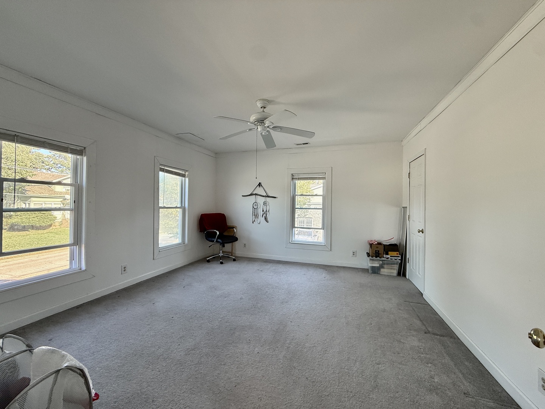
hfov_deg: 102.1
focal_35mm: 14
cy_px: 204
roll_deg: -0.9
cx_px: 272
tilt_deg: +0.0
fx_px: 220
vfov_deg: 85.7
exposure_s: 1/99
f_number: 2.2
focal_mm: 2.22
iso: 125
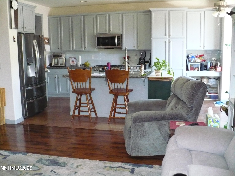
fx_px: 251
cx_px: 118
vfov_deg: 38.7
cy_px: 88
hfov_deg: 50.1
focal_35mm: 37
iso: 640
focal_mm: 6.1
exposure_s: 1/30
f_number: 2.8
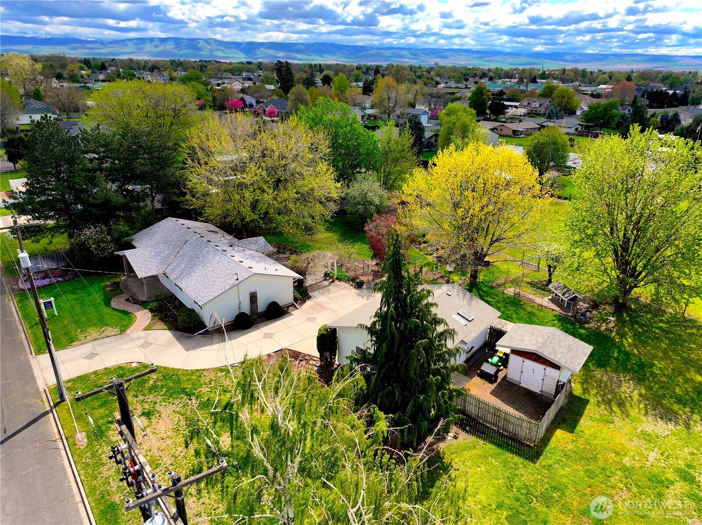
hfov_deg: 71.6
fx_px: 486
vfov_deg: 56.8
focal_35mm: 24
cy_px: 262
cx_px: 351
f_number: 2.8
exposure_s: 1/2500
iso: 150
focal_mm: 12.29
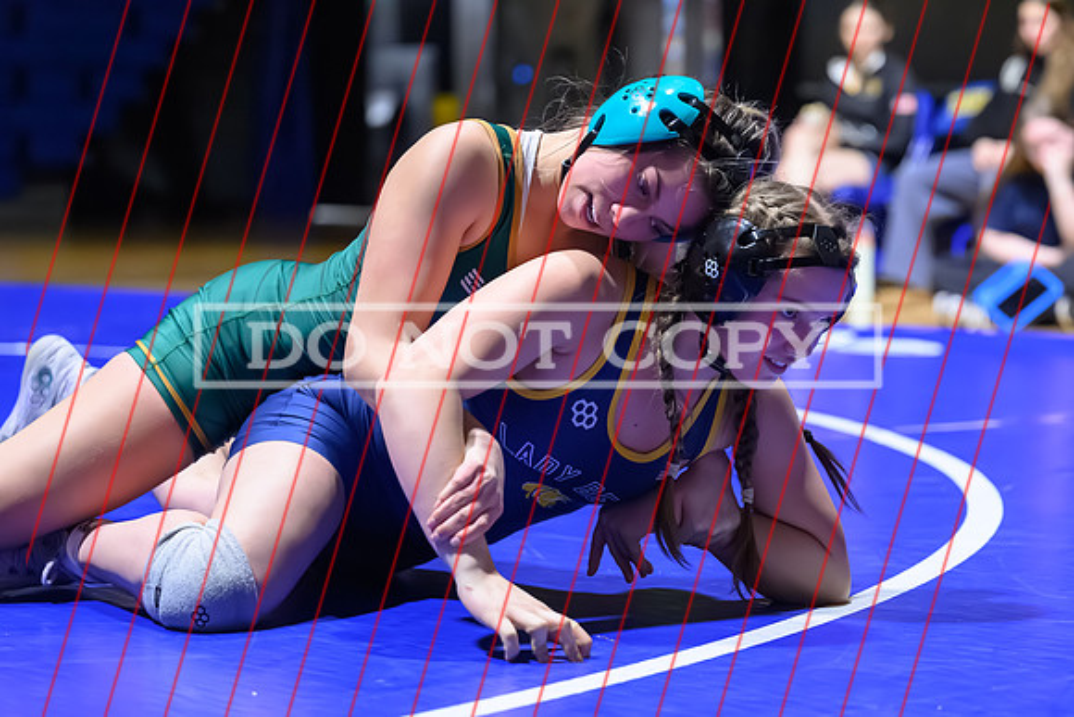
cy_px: 366
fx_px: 3392
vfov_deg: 12.1
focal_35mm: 114
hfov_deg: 18.0
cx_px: 693
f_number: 2.8
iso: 10000
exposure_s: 1/640
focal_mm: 86
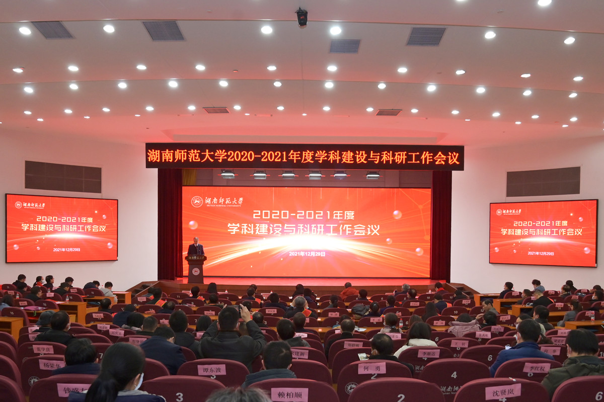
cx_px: 302
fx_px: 402
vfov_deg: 53.1
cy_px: 201
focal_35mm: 24
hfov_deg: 73.8
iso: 1600
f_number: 5.6
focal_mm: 24
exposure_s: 1/80
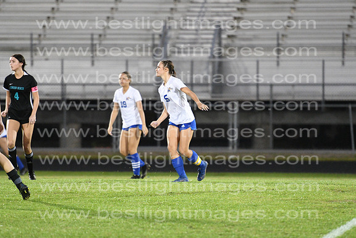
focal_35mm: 302
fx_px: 2986
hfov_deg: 6.8
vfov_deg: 4.6
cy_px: 119
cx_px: 179
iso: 5600
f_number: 2.8
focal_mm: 200
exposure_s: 1/800
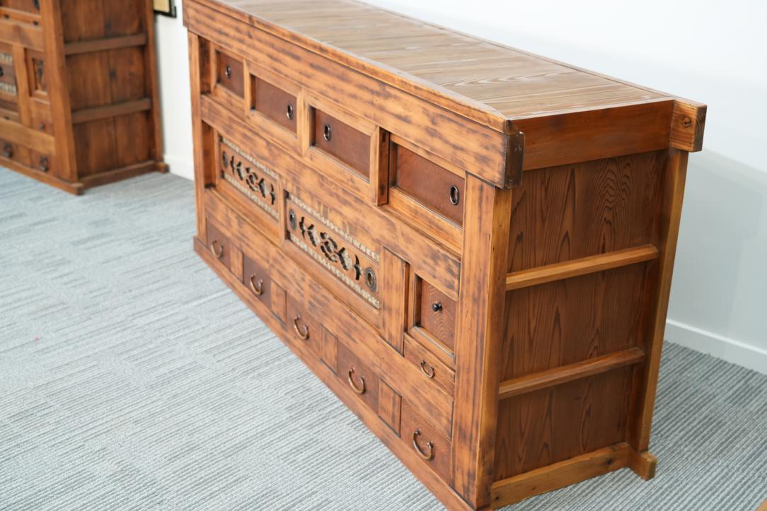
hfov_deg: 42.7
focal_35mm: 46
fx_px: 980
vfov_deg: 29.3
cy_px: 256
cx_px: 384
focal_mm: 46
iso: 1250
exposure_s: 1/50
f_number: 4
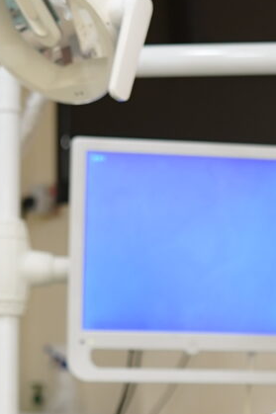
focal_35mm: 143
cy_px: 460
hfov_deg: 9.5
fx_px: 1646
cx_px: 302
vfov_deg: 14.0
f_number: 2
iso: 640
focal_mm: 35
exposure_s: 1/200
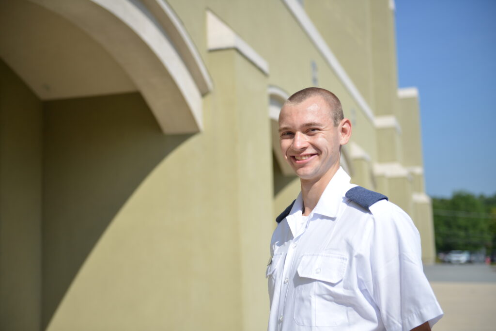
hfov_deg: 41.1
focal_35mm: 48
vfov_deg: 28.1
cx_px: 248
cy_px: 166
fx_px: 661
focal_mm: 48
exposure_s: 1/5000
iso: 250
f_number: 2.8
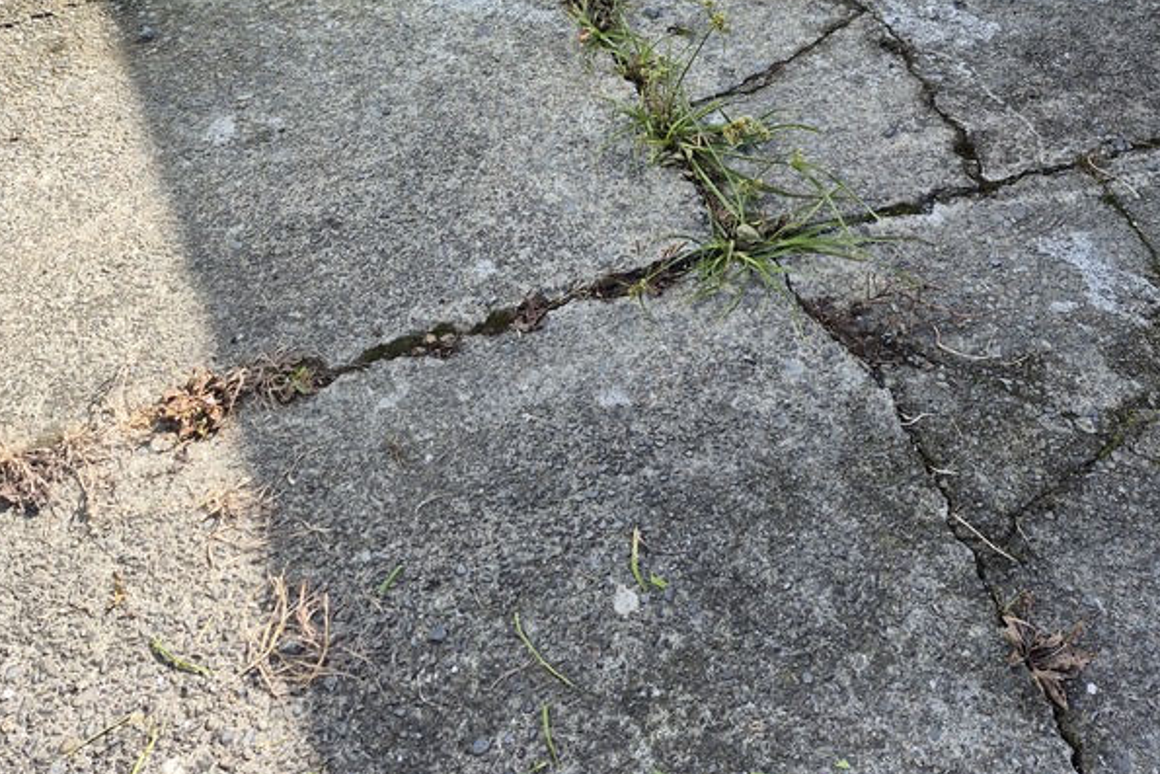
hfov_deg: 51.8
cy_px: 47
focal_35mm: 37
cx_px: 522
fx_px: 1192
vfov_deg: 33.6
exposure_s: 1/514
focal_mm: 5.4
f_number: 1.8
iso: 25
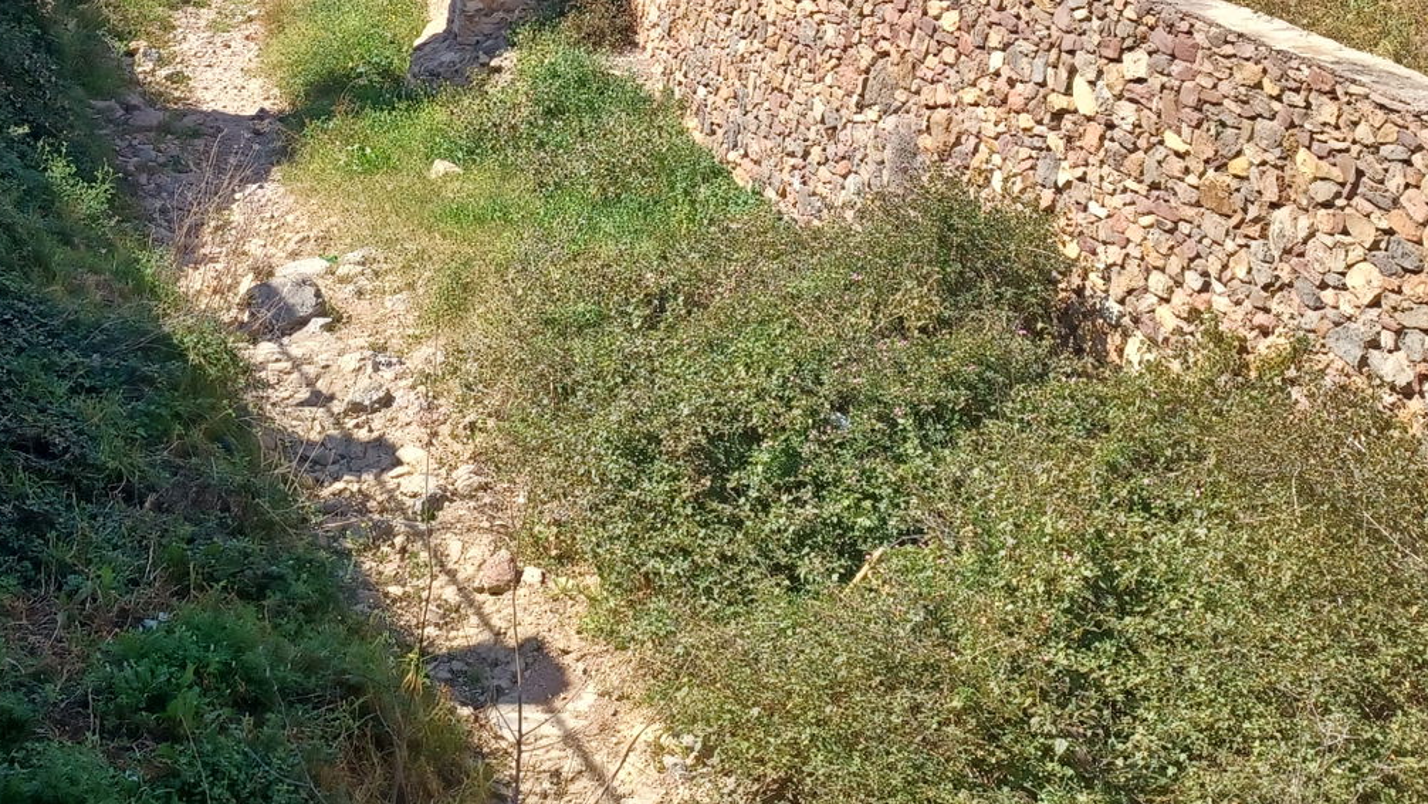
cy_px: -58
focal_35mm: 52
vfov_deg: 21.9
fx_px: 1969
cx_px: 592
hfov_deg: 39.7
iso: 32
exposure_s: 1/300
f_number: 1.8
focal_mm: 4.6
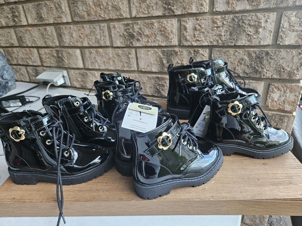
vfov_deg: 58.9
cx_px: 151
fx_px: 201
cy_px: 113
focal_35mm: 23
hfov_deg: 73.9
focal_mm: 5.4
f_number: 1.8
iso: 800
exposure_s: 1/120
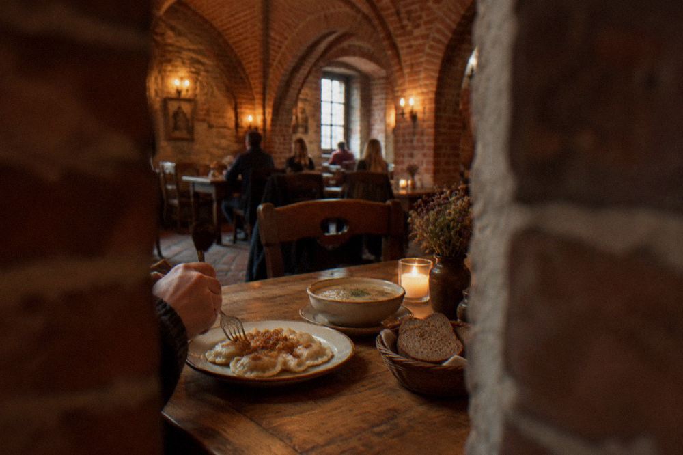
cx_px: 342
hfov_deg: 54.5
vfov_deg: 37.8
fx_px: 664
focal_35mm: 35
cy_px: 228
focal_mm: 35
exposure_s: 1/50
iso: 2000
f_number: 9
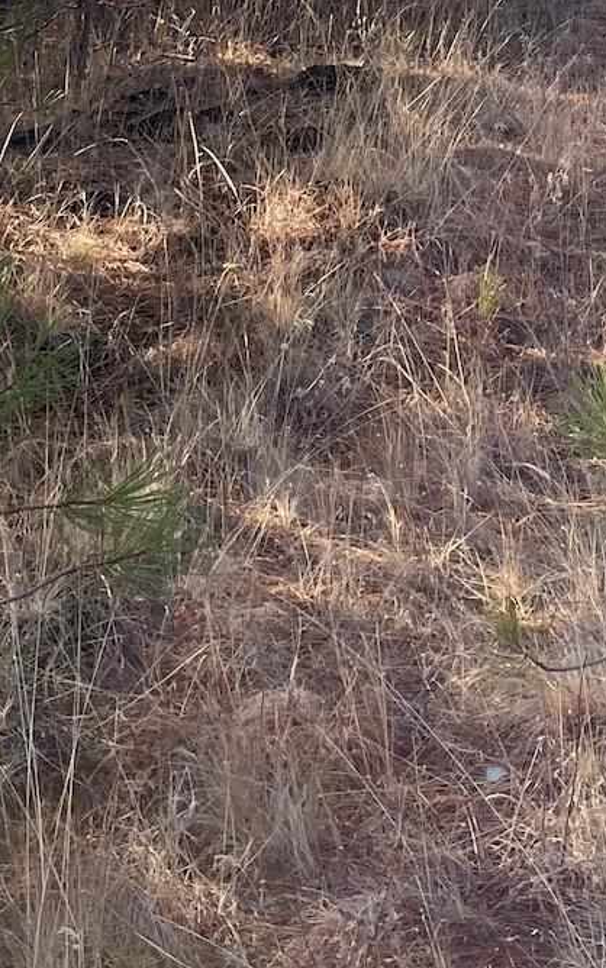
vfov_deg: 20.6
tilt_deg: +12.1
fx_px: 2323
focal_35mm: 88
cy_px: -429
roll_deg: -0.9
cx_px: 592
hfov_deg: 14.6
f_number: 1.6
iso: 50
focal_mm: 5.1
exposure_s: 1/696
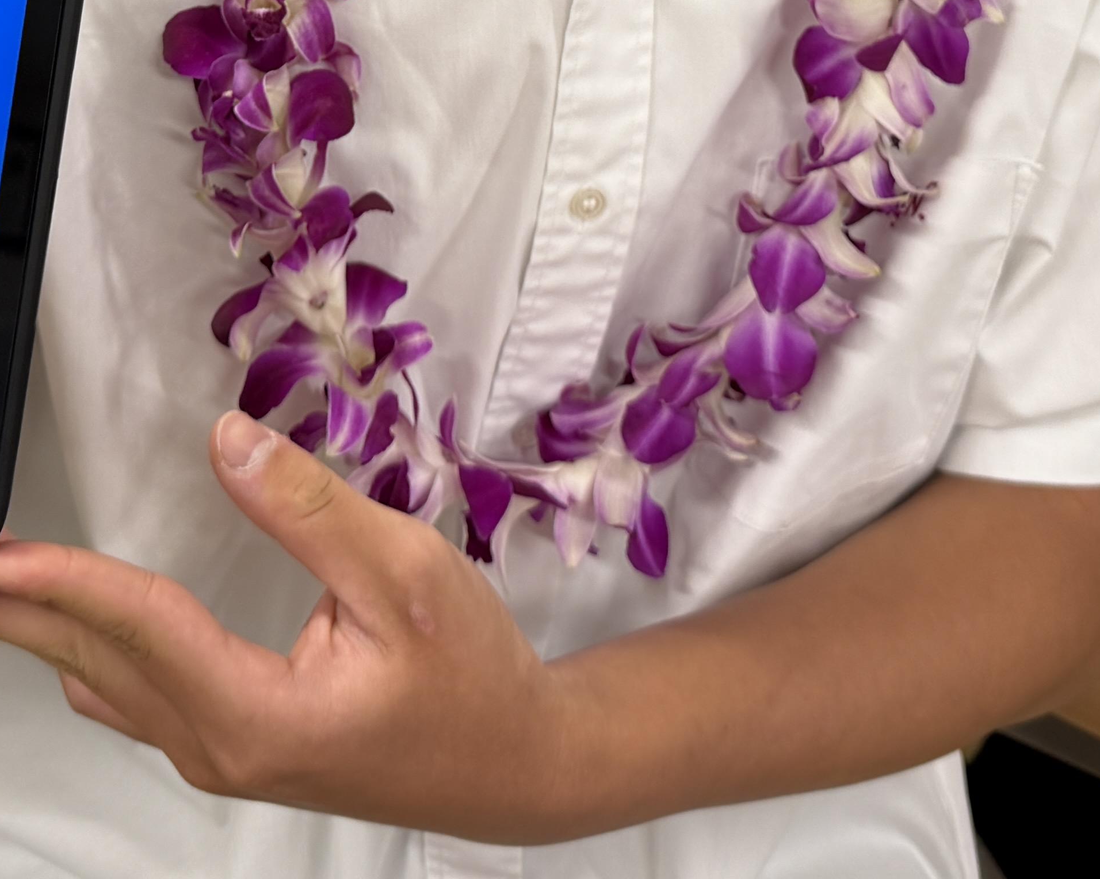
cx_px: 394
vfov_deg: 19.7
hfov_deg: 27.0
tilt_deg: -27.8
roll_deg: -1.1
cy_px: -327
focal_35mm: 70
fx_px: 2279
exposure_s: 1/121
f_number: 1.78
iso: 160
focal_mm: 6.76
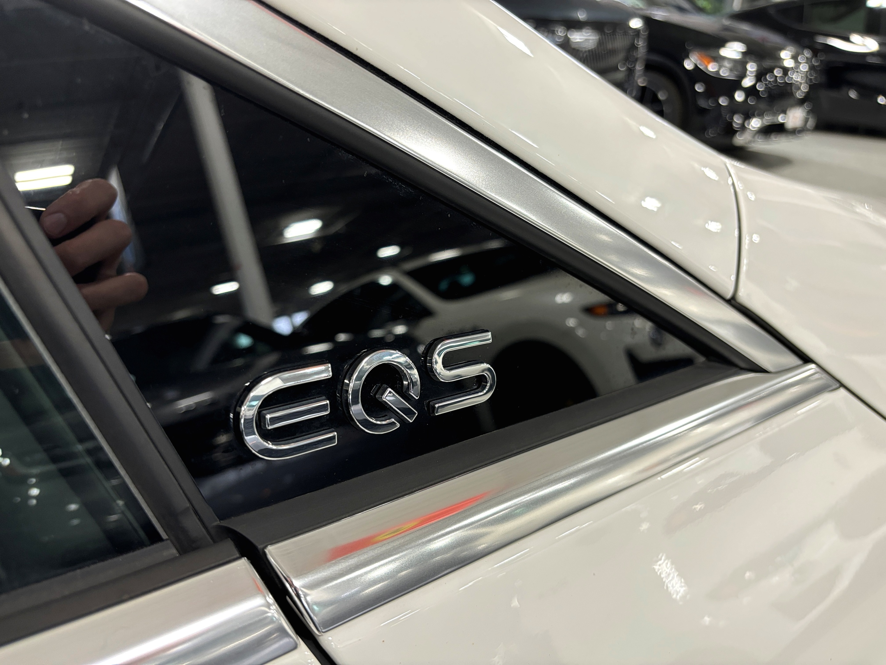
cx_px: 443
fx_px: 665
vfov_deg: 53.1
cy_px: 332
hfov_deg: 67.3
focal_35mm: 26
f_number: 1.6
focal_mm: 5.96
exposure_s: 1/60
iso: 200
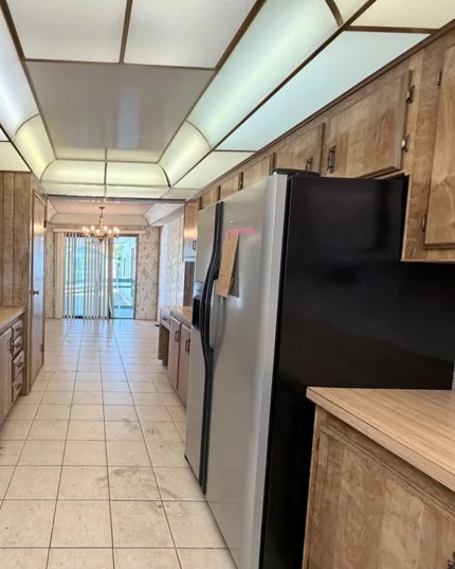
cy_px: 284
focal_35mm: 19
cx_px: 105
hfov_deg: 65.8
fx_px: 320
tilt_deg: -2.7
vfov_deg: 83.3
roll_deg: -0.5
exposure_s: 1/120
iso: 250
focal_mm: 2.22
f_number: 2.2
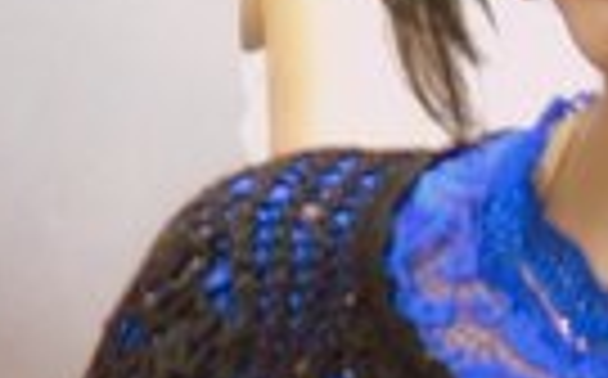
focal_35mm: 390
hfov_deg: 5.4
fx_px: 6454
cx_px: -275
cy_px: 418
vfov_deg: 3.4
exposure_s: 1/5
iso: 400
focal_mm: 11
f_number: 4.5
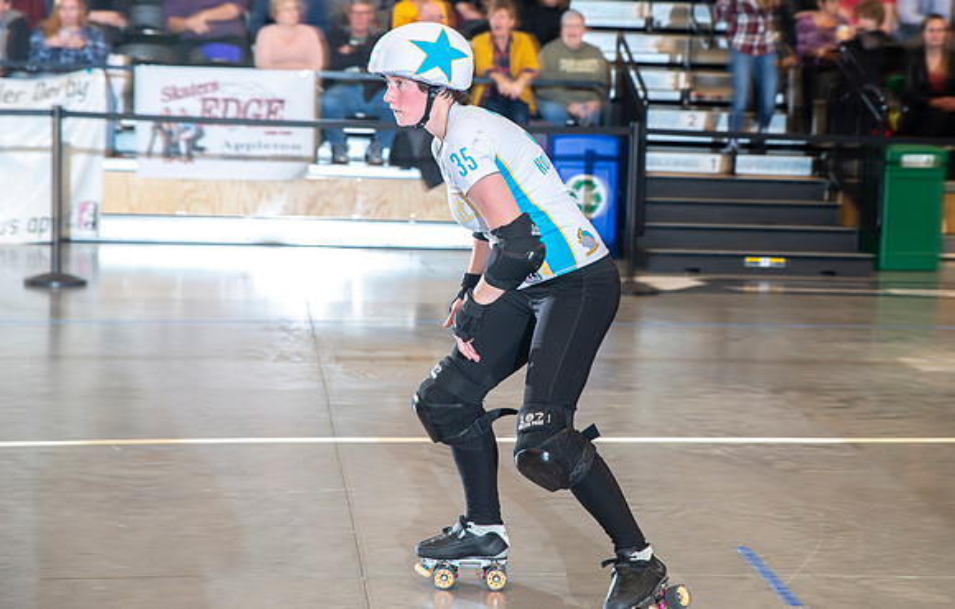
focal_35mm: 81
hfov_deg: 25.4
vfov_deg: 16.3
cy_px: 245
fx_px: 2119
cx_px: 523
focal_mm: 70
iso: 500
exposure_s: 1/160
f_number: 5
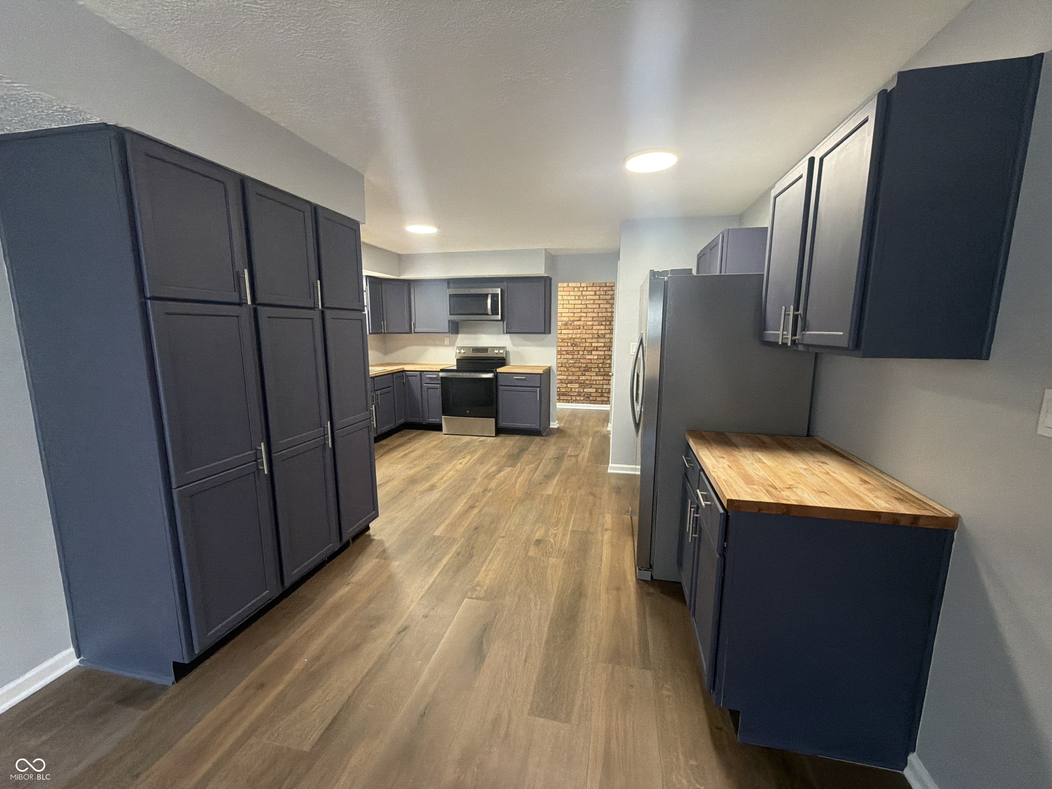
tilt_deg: -8.7
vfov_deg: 85.7
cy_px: 394
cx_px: 526
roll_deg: +2.2
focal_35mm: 14
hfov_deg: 102.1
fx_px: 425
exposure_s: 1/60
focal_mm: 2.22
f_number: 2.2
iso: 320
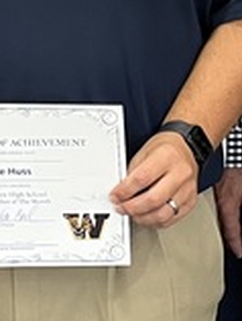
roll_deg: +0.0
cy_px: -110
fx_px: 1562
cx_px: 270
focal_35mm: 168
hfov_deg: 8.8
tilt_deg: -4.5
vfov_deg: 11.4
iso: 200
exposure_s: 1/60
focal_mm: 5.1
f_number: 1.6
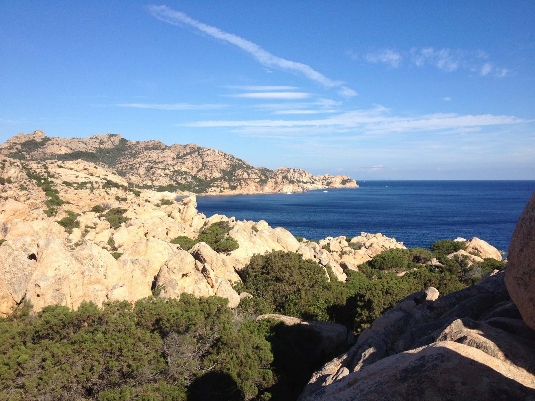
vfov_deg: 40.7
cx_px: 268
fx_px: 541
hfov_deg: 52.6
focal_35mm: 35
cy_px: 200
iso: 64
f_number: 2.4
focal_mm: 4.28
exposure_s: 1/1905
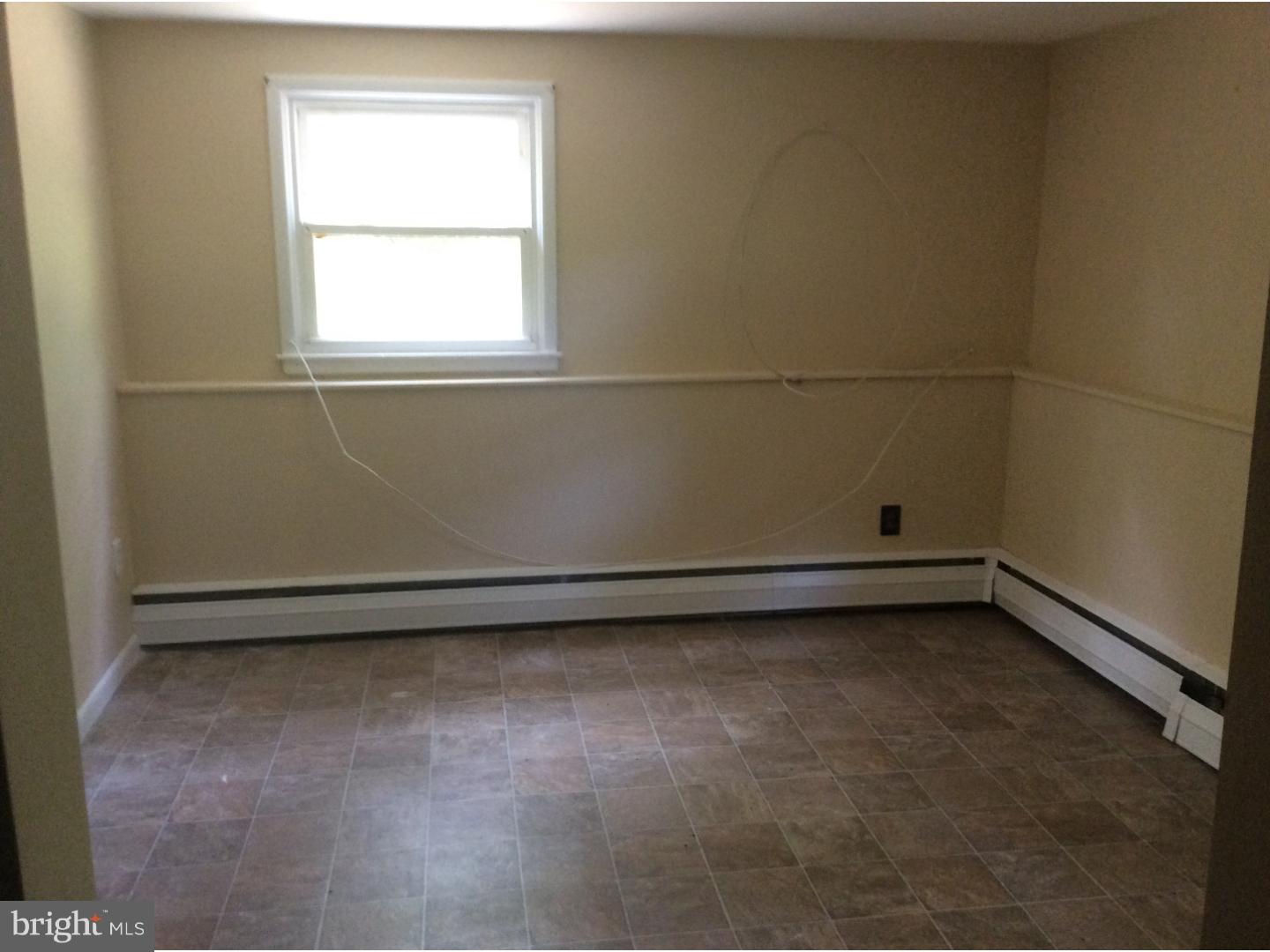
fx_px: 1174
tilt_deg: -12.0
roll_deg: +1.6
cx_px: 635
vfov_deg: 44.2
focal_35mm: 32
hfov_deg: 56.8
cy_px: 476
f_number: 2.4
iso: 160
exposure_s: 1/24
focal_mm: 3.3
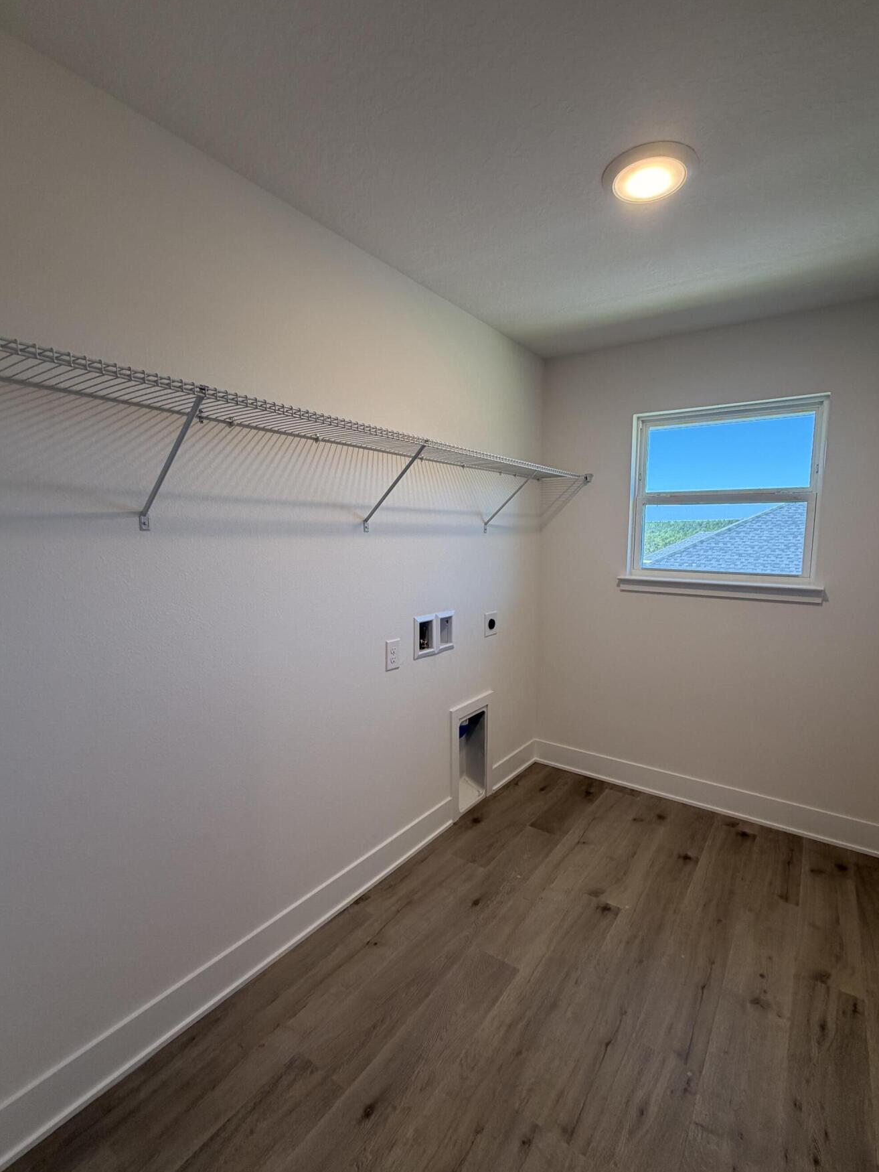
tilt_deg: -7.1
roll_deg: -0.4
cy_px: 597
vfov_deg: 94.5
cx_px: 469
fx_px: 542
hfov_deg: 78.0
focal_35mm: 16
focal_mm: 2.22
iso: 100
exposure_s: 1/120
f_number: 2.2
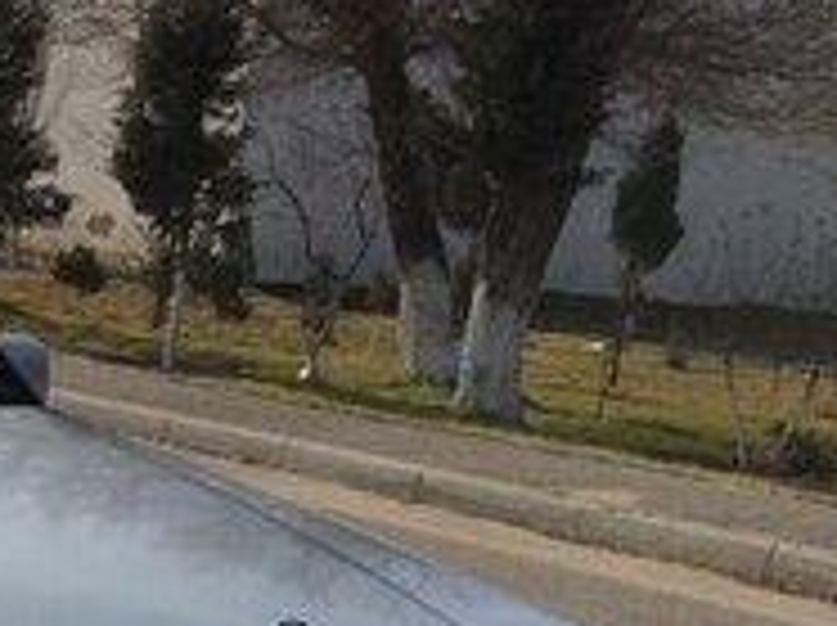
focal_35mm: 103
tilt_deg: -16.9
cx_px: -486
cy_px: 853
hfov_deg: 17.0
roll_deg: -3.1
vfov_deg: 13.7
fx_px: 2487
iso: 32
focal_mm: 4.15
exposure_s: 1/4115
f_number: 2.2
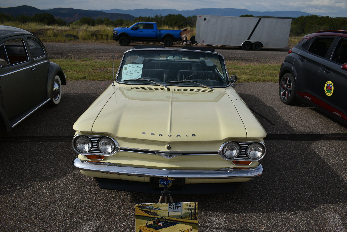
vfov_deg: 43.6
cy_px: 116
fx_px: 289
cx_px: 174
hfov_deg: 61.9
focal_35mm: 30
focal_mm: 20
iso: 160
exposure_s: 1/1000
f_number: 5
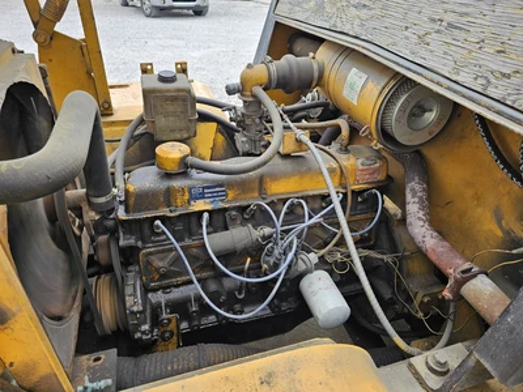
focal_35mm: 23
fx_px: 347
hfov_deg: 73.9
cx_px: 262
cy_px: 196
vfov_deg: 58.9
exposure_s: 1/180
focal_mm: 6.3
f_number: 1.7
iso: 20
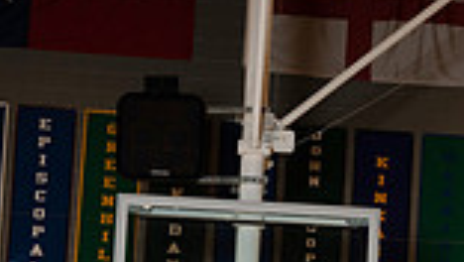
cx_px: 277
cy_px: 604
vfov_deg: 9.7
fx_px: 1379
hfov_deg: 19.1
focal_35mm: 112
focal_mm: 37
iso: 400
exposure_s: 1/250
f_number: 5.6
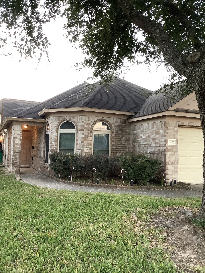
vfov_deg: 58.4
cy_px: 136
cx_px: 102
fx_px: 245
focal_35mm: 31
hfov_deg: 45.4
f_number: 2.4
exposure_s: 1/50
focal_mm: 3.3
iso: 80
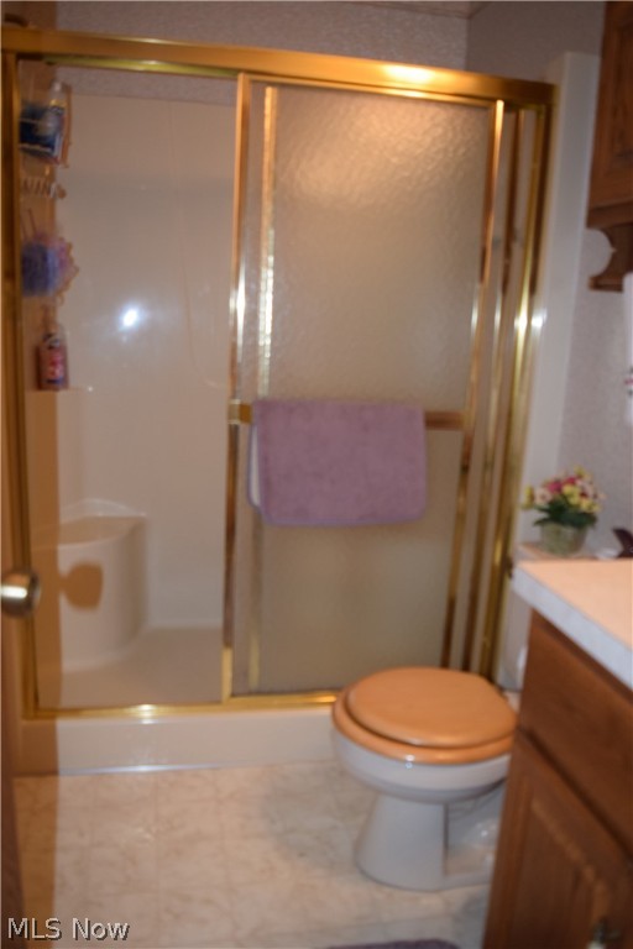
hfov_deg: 47.9
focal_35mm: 27
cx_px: 316
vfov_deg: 67.4
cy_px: 474
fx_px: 712
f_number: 3.5
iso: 800
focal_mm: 18
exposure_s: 1/60
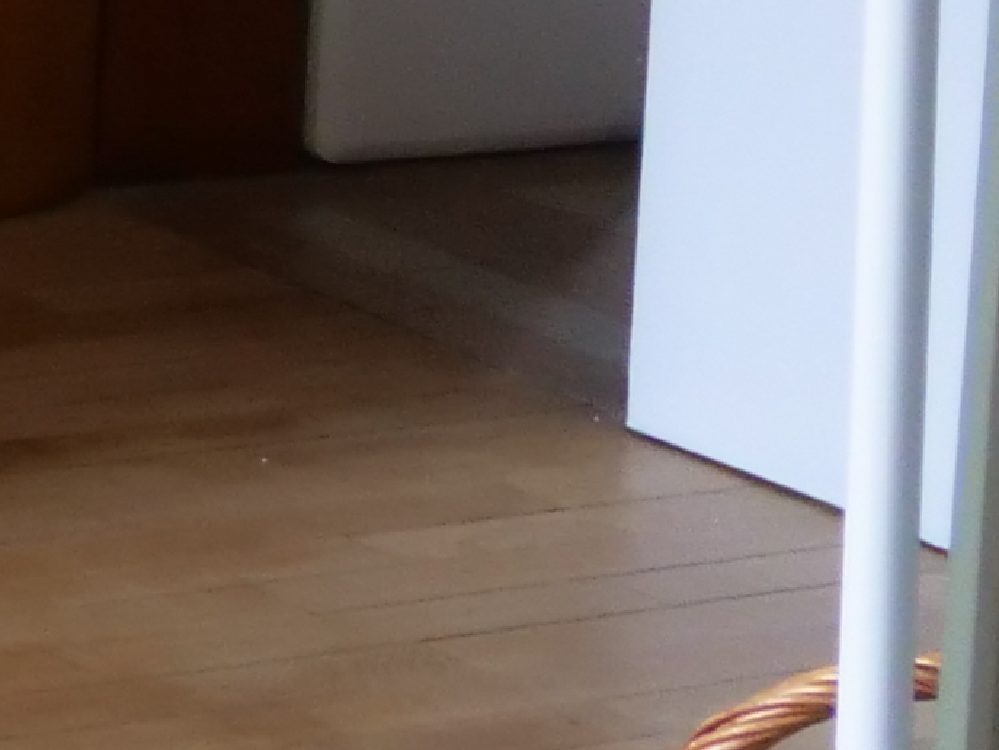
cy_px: -984
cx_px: -2248
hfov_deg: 8.6
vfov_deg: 7.7
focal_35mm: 181
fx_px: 5226
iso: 1250
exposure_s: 1/60
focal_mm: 12
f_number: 3.5
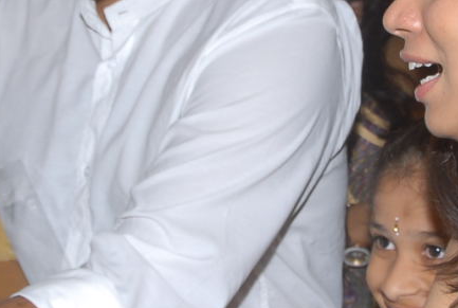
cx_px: 260
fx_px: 1836
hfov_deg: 14.2
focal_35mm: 144
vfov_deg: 9.6
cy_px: 102
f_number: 6.3
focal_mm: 26
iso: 200
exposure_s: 1/125
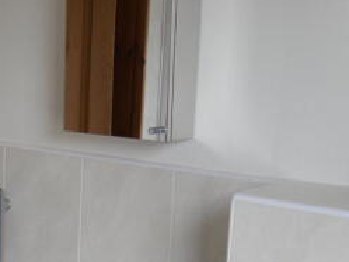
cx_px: 40
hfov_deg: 23.3
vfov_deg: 17.7
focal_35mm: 82
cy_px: 240
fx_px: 827
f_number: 3.5
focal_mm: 6.3
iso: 100
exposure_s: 1/45
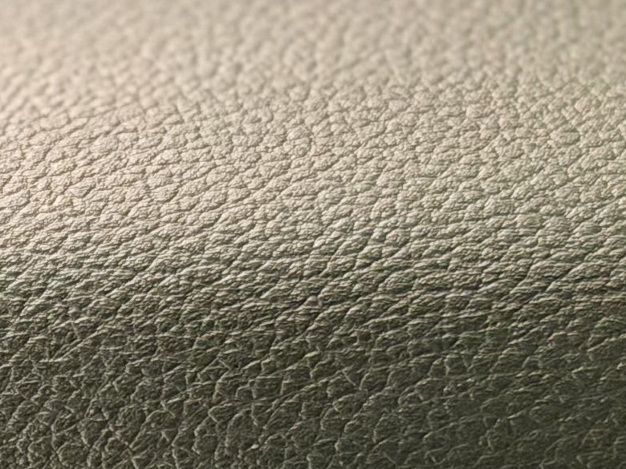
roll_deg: -1.3
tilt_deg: -28.0
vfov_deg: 5.9
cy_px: 753
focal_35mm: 248
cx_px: -932
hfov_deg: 7.4
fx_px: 4485
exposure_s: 1/36
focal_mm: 6.76
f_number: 1.78
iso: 500
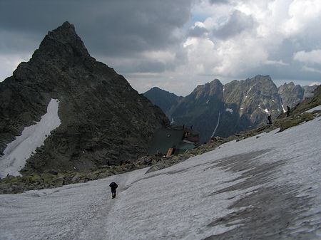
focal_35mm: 36
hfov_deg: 51.4
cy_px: 120
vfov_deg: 39.6
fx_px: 334
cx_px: 160
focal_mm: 6
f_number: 3.2
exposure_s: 1/800
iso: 50
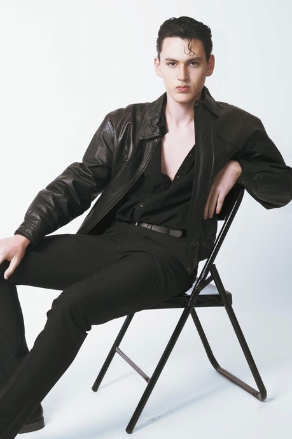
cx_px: 107
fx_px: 706
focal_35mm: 58
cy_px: 190
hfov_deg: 23.3
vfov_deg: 34.4
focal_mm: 39
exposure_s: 1/125
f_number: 5.6
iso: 160
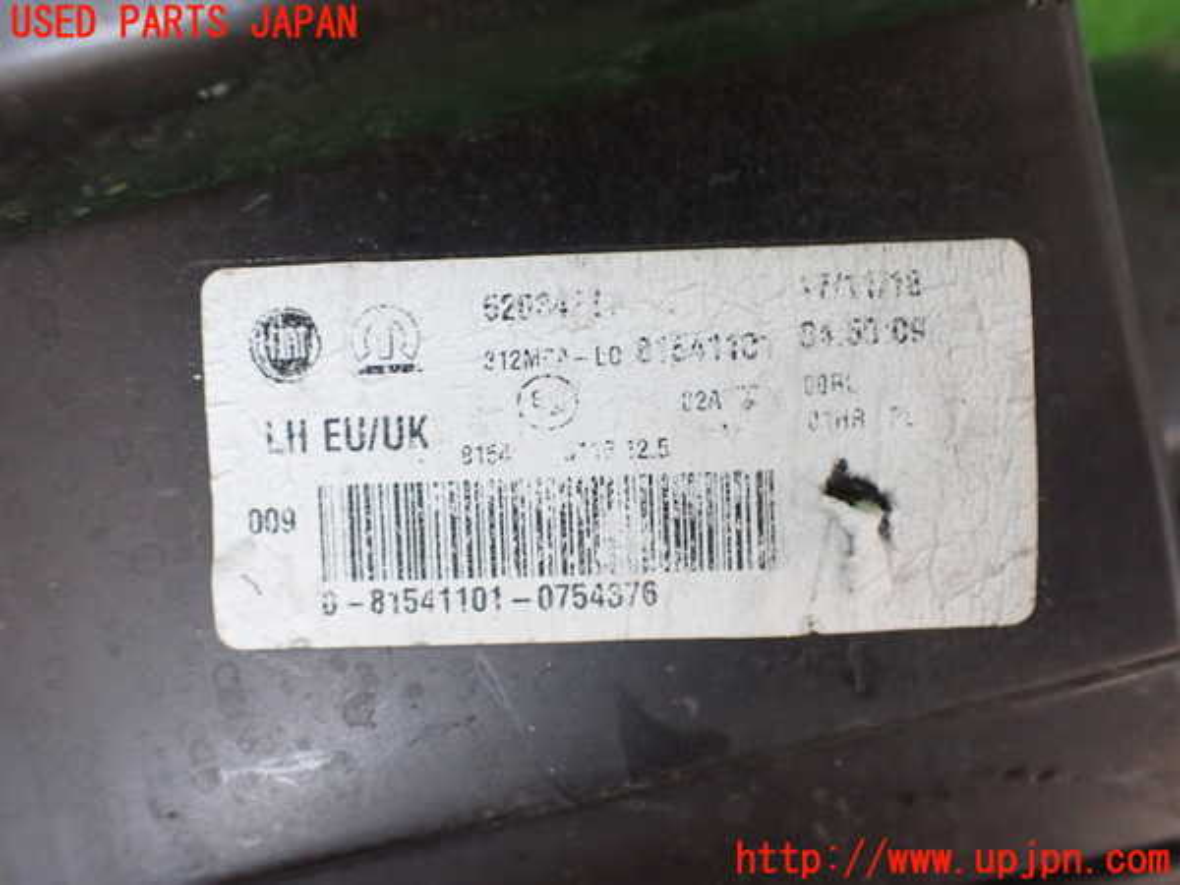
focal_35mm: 30
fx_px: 1023
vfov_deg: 46.8
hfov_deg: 60.0
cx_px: 590
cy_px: 442
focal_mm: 5.4
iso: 640
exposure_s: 1/125
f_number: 2.3
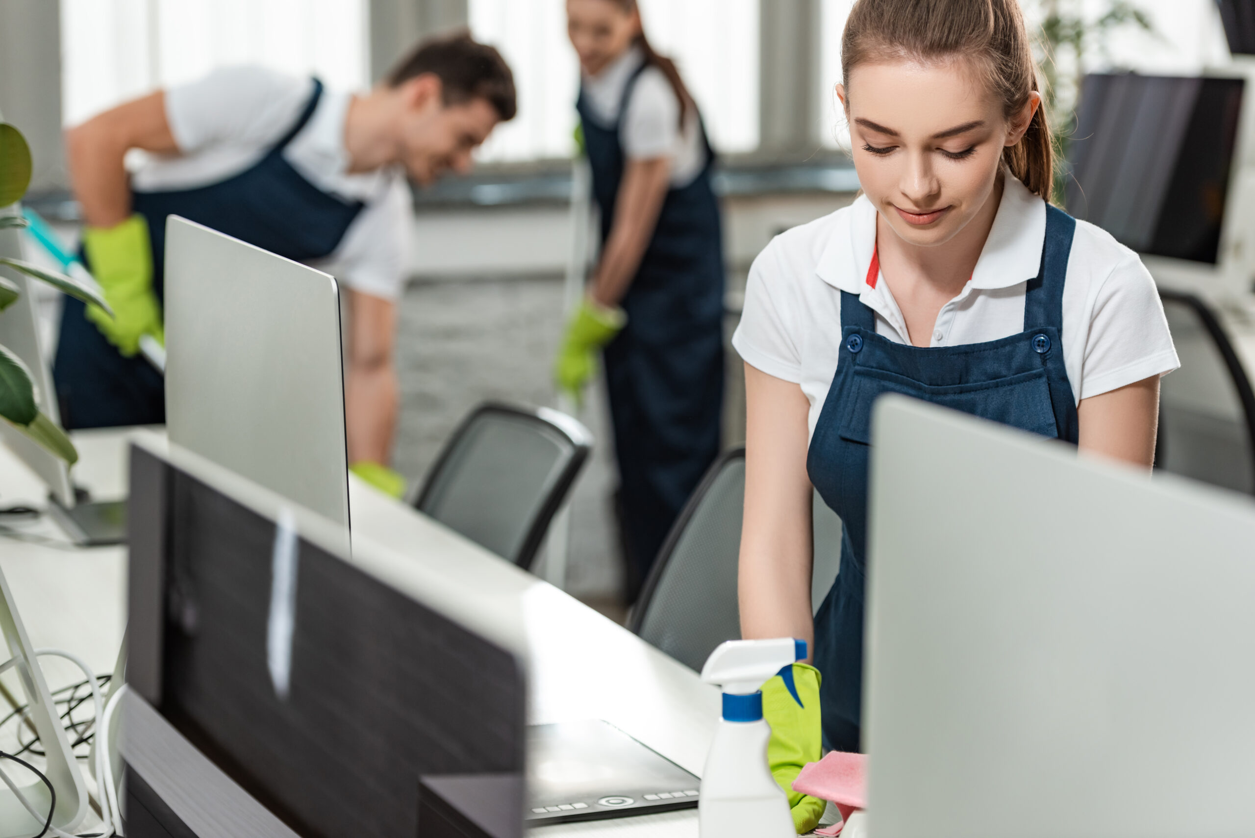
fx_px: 3418
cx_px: 628
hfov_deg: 20.8
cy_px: 419
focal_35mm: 98
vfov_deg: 14.0
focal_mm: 98
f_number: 3.2
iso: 320
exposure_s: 1/200
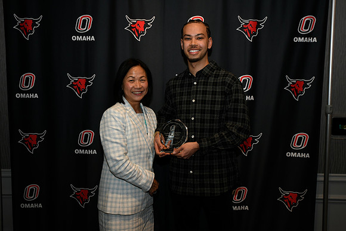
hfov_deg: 53.1
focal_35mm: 36
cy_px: 116
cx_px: 173
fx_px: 346
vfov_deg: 36.9
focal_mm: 36
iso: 1600
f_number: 8
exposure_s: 1/60
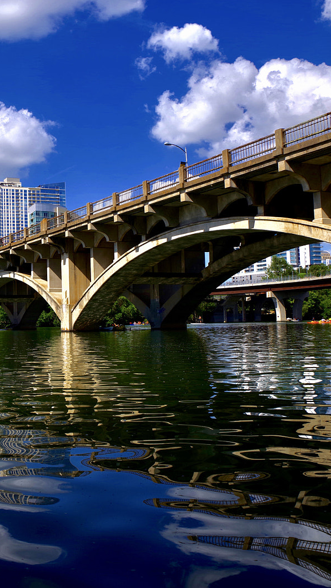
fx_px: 593
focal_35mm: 38
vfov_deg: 52.8
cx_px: 16
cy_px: 292
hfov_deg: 29.5
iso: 100
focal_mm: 24
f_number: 13
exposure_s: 1/160
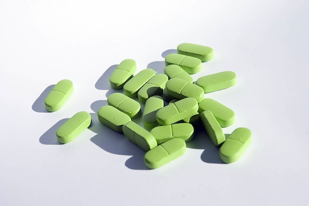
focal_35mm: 105
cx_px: 154
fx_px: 900
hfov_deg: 19.5
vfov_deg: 13.0
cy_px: 103
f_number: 11
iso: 200
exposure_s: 1/500
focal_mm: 70
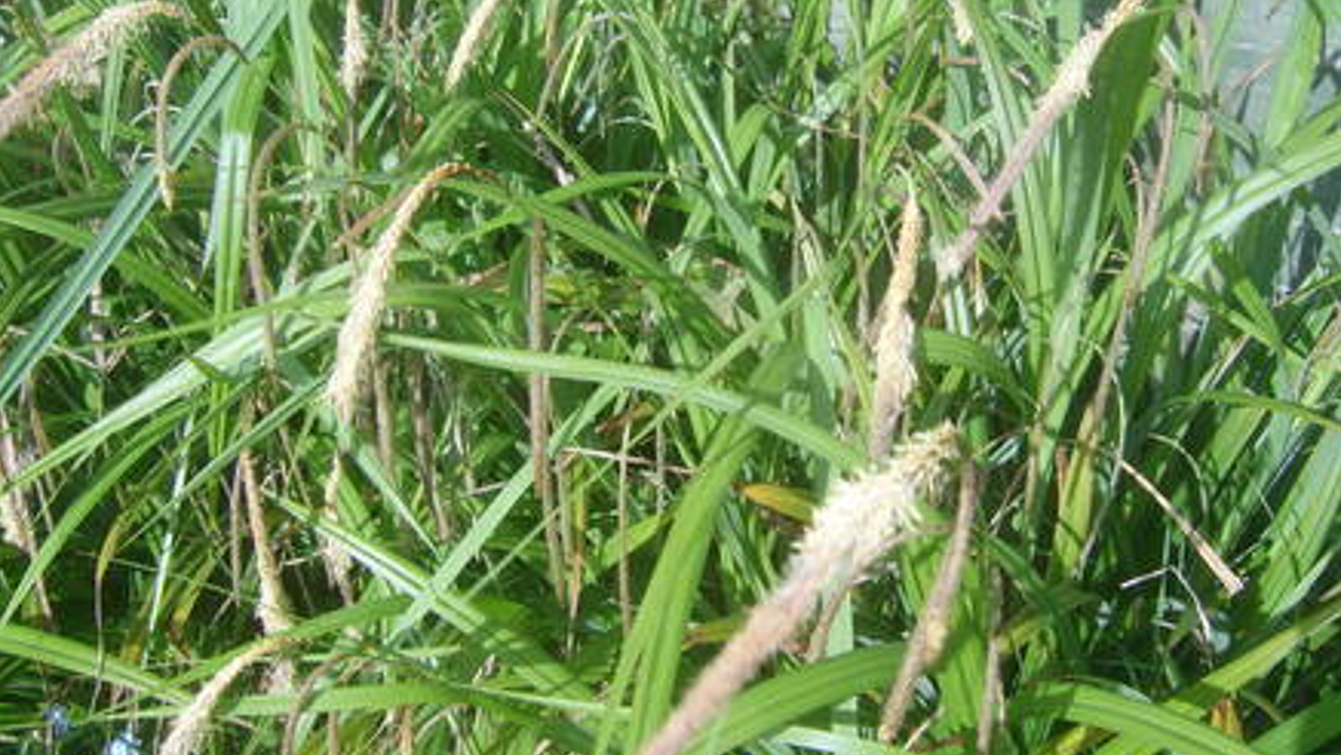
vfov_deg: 34.6
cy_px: 325
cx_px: 669
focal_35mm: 34
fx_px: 1209
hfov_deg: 58.0
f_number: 5.6
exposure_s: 1/125
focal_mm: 8.13
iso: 50
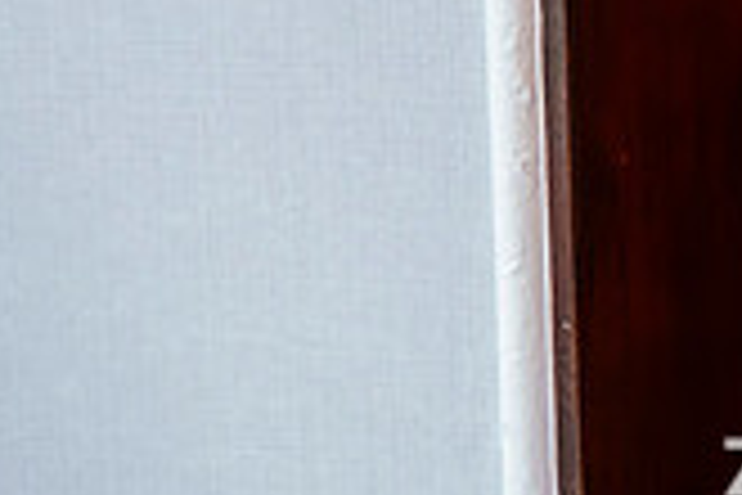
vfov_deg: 4.5
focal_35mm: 304
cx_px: 1127
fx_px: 6265
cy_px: 445
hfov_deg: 6.7
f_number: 3.5
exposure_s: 1/100
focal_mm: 72
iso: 1600
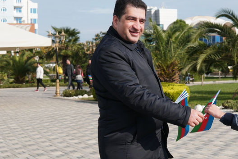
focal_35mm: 68
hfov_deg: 29.3
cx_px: 173
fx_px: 450
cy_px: 93
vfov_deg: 20.0
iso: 100
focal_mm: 30
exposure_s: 1/800
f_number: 4.5
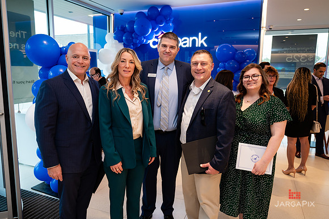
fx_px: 244
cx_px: 158
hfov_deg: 67.9
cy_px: 105
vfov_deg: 48.3
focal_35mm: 27
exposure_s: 1/200
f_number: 3.5
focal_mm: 25.5
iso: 640
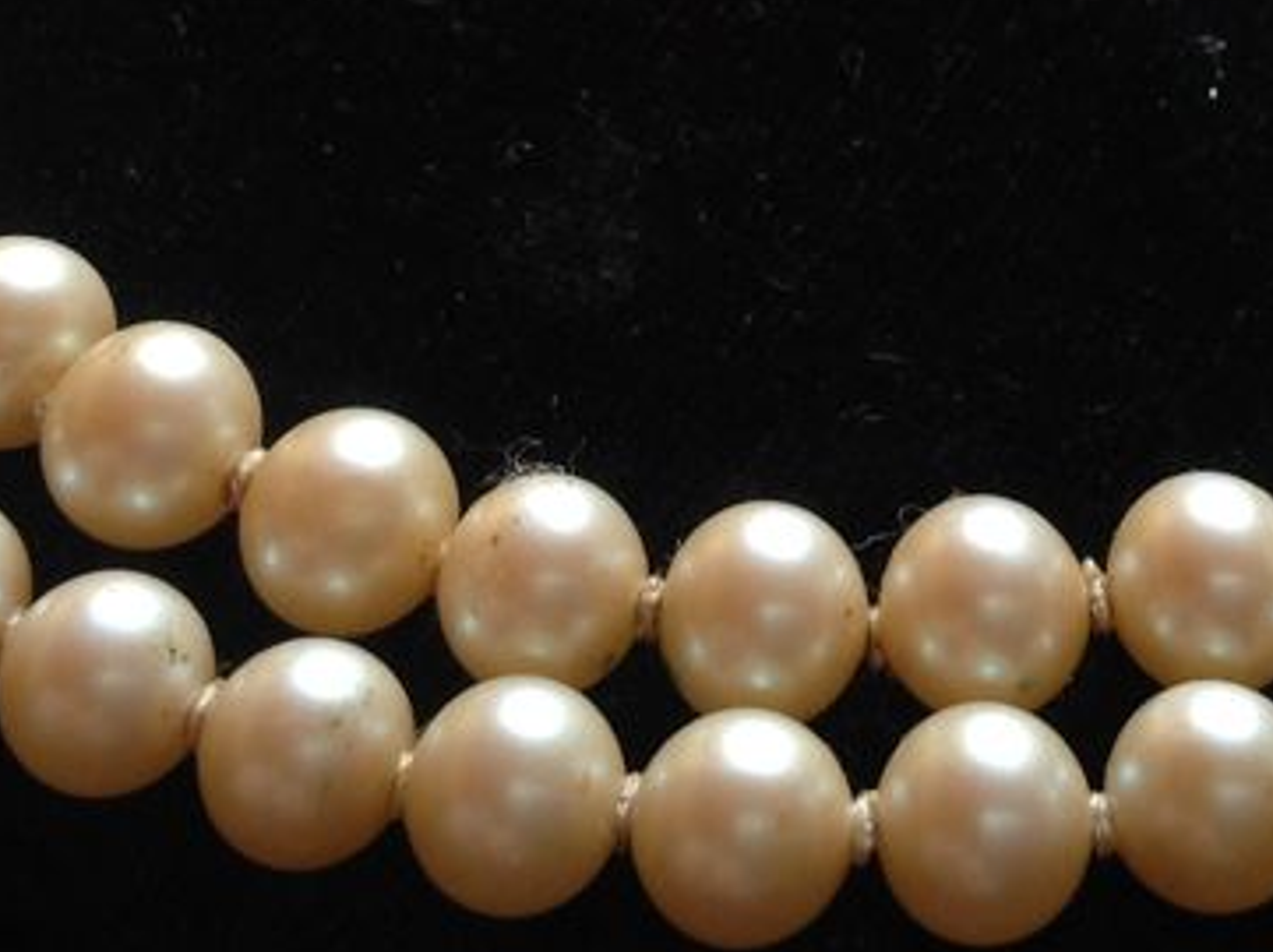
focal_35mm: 97
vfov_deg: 14.5
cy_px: -319
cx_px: 963
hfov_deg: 20.1
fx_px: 3564
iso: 80
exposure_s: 1/15
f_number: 2.4
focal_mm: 4.28
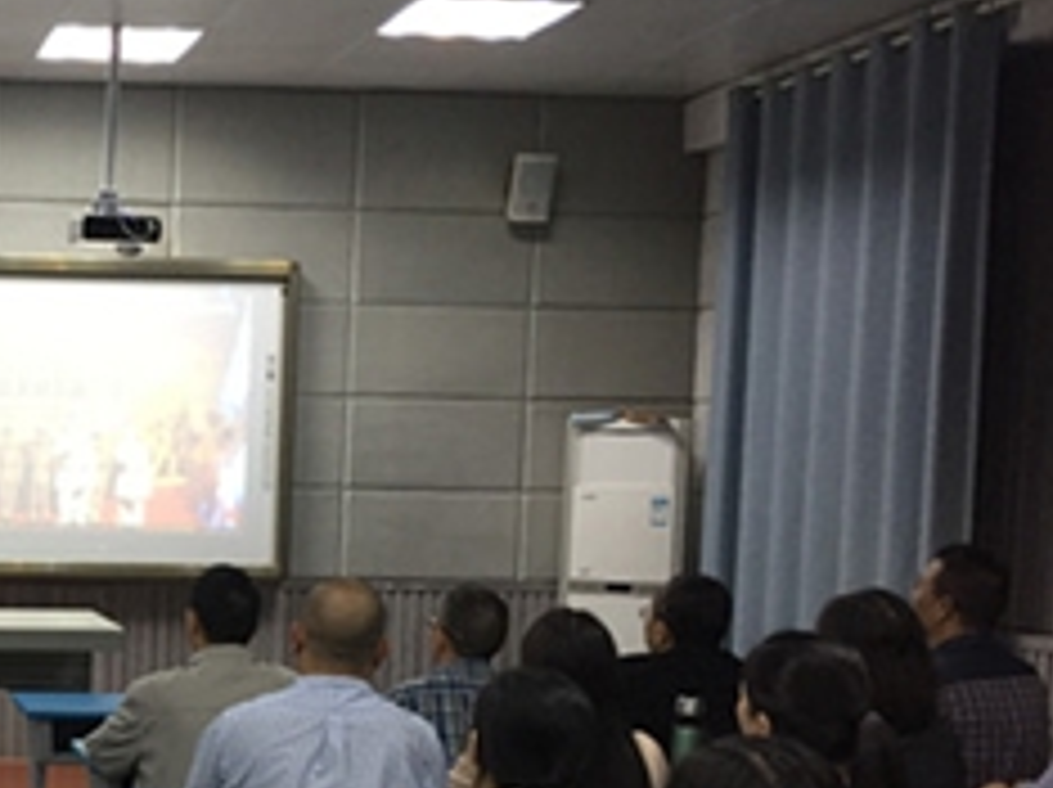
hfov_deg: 28.7
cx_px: -63
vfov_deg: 23.3
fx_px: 1884
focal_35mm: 62
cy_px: 619
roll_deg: -2.0
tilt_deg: -5.1
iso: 160
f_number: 2.2
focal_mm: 4.15
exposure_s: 1/33
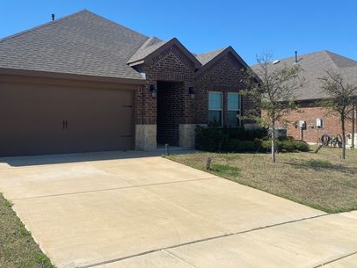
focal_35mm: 32
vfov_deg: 44.1
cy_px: 120
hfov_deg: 56.5
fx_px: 330
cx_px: 148
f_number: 1.8
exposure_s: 1/3731
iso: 32
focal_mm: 4.25
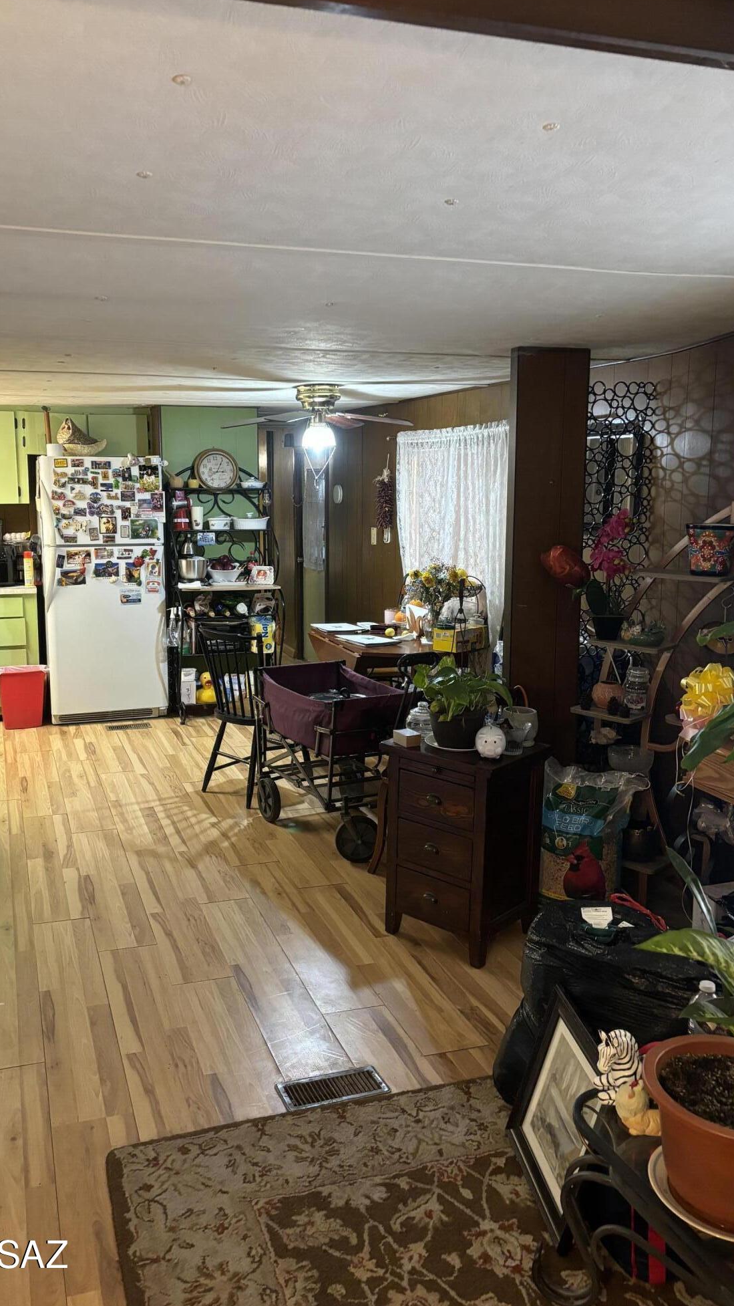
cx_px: 296
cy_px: 648
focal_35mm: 29
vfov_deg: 66.1
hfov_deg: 40.0
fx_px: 1003
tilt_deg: -9.0
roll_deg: -1.2
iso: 400
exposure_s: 1/40
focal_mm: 5.96
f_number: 1.6
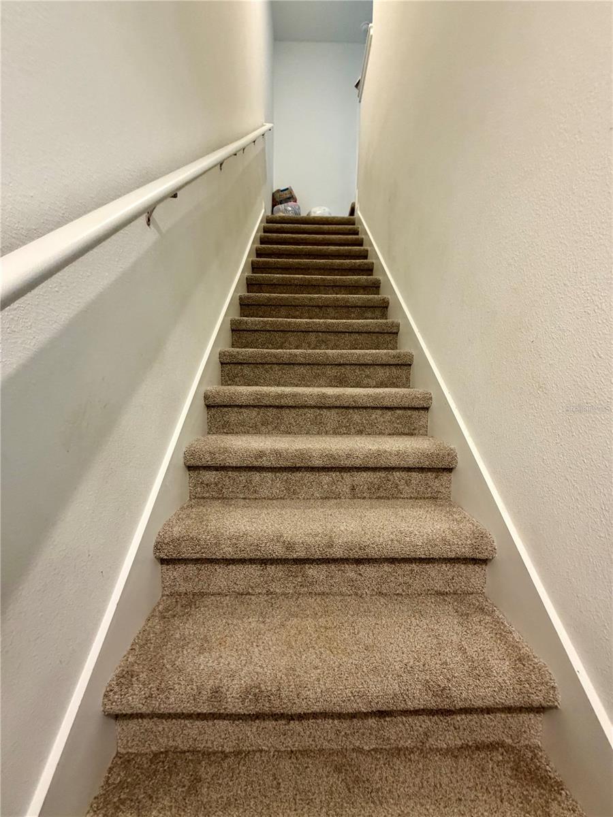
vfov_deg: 102.1
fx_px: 331
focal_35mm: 14
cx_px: 306
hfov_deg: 85.7
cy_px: 408
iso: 250
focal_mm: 2.22
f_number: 2.2
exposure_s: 1/60
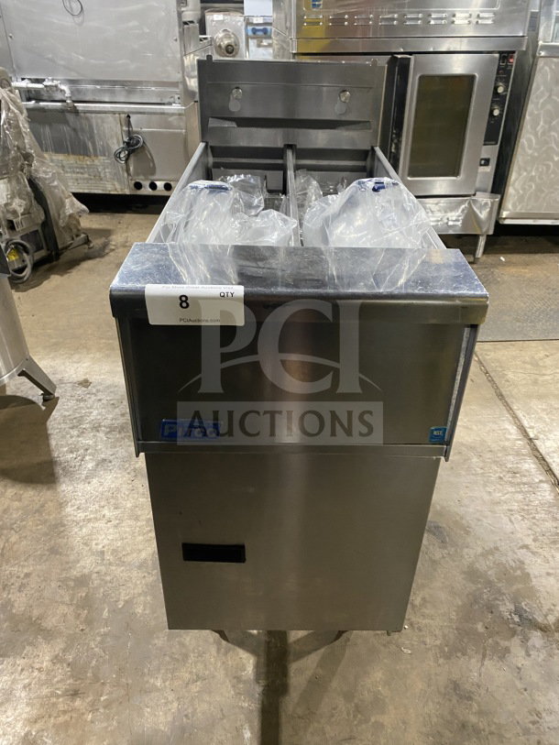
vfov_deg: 67.3
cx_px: 280
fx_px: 560
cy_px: 372
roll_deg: +0.5
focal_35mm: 26
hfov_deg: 53.1
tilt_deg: -30.8
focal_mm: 4.25
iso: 500
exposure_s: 1/60
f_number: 1.8
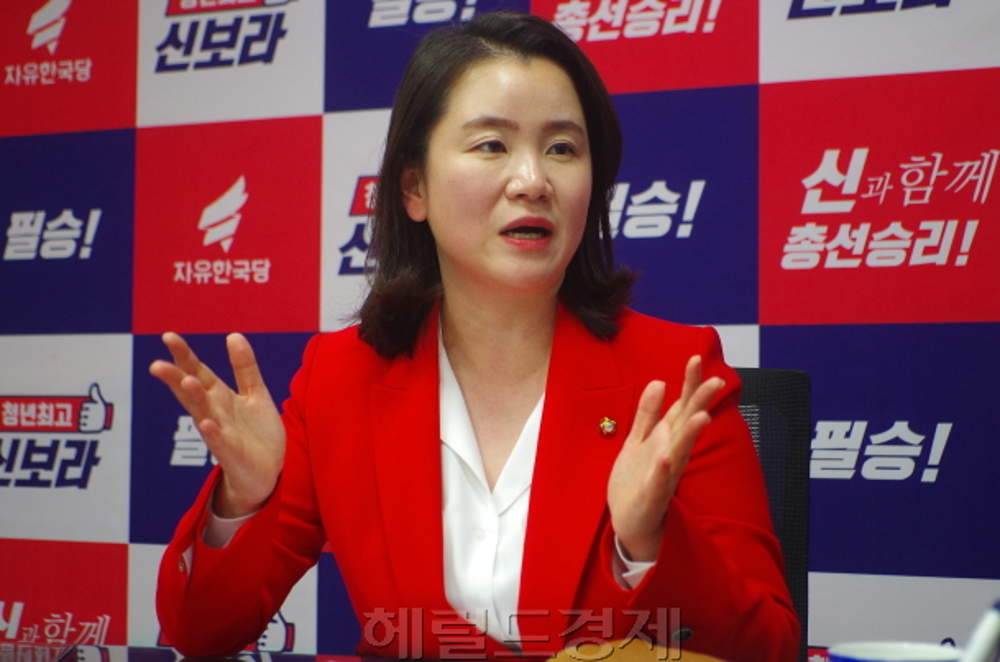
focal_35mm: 64
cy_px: 333
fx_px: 1774
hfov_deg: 31.5
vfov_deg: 21.1
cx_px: 521
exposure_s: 1/60
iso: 640
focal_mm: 40
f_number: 4
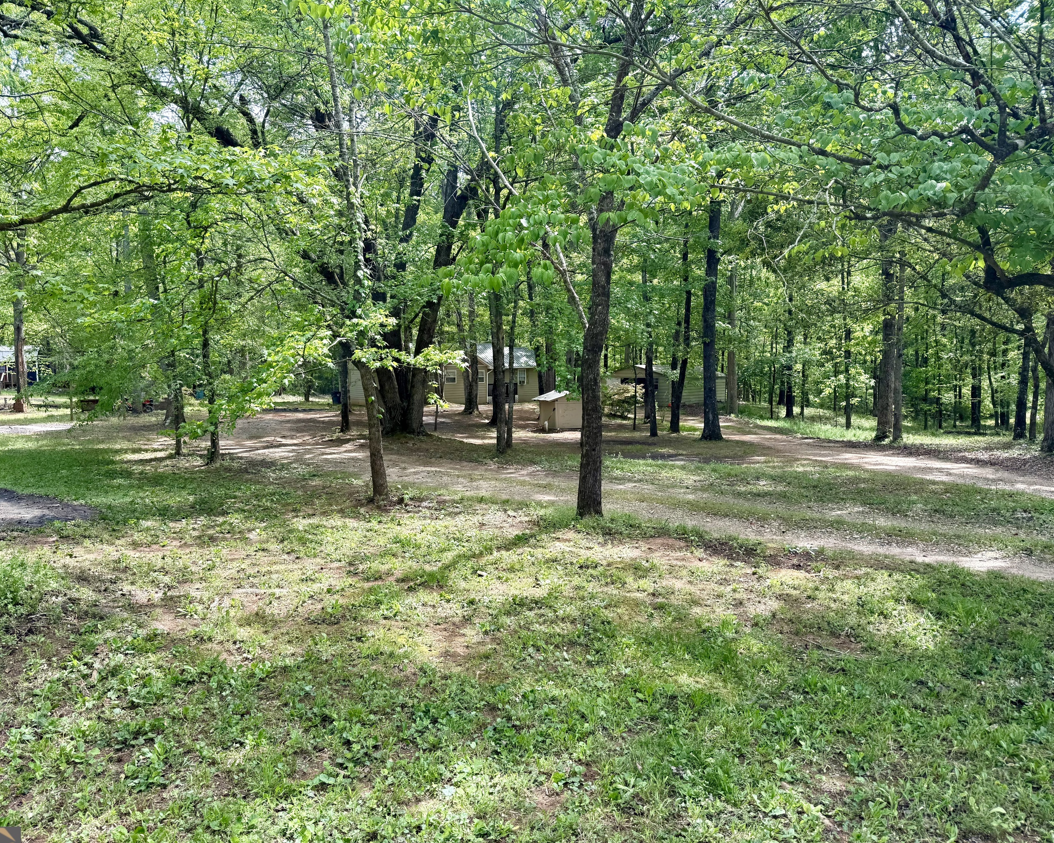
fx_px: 811
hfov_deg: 65.9
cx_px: 474
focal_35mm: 26
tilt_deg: -4.2
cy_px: 432
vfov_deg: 54.9
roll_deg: +0.6
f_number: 1.78
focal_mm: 6.76
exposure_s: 1/491
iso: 80
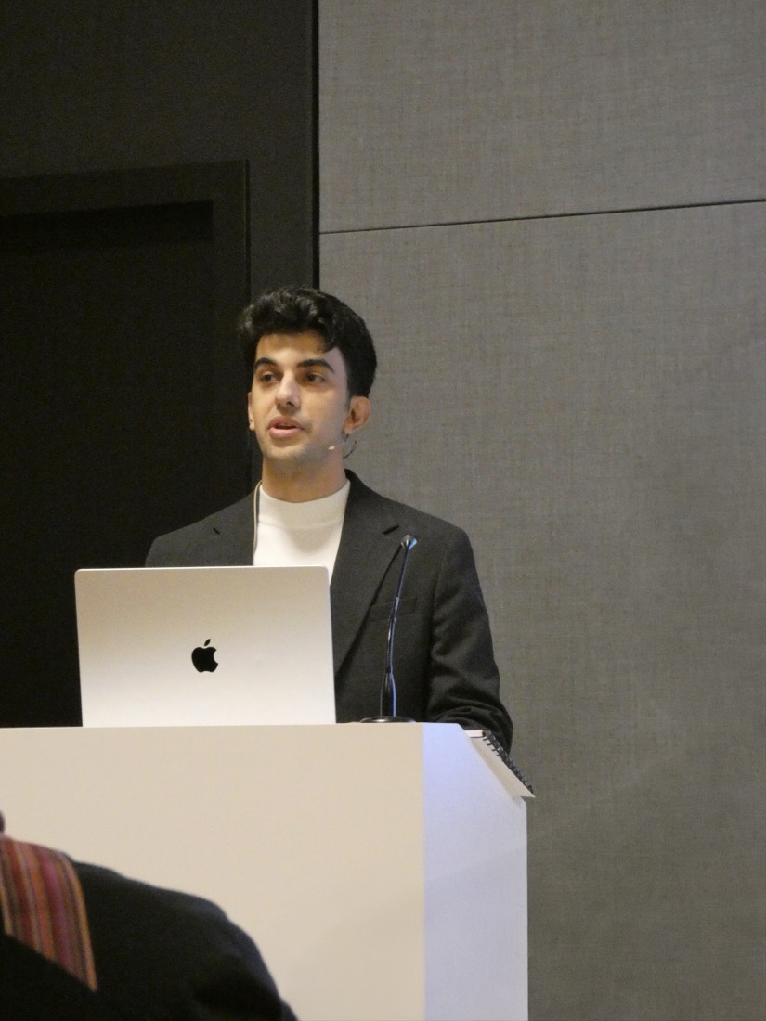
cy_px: 510
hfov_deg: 10.3
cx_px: 383
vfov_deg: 13.7
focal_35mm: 144
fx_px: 4249
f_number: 5.3
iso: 1600
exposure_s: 1/25
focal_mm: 25.8
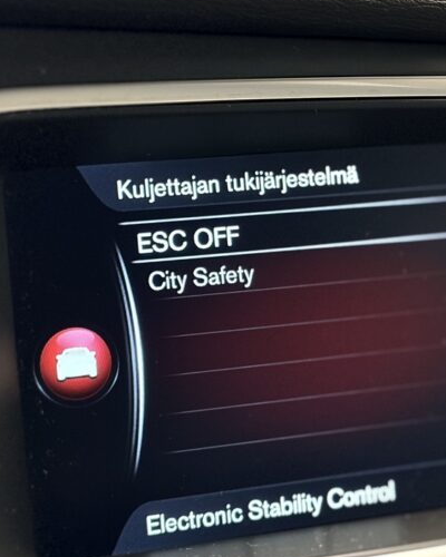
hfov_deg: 14.8
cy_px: 322
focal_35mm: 104
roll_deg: +1.0
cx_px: 302
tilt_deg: -14.6
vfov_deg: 18.4
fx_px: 1716
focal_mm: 5.96
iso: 250
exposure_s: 1/30
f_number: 1.6
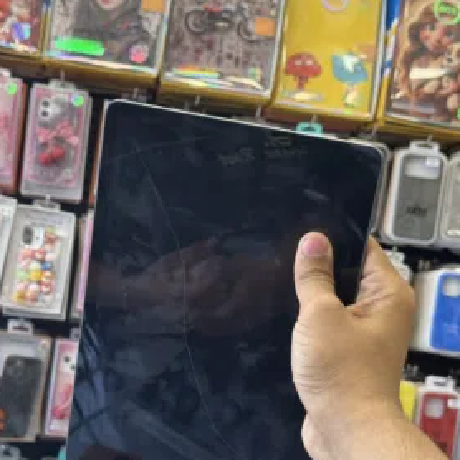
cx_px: 218
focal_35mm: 61
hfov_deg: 28.2
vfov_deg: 28.1
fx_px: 917
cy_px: 286
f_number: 1.78
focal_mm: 6.76
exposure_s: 1/178
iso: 64
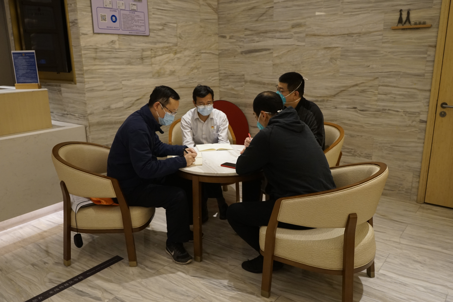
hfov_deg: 65.5
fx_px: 352
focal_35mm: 28
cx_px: 226
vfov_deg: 46.4
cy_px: 151
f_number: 6.3
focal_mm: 28
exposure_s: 1/40
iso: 2500
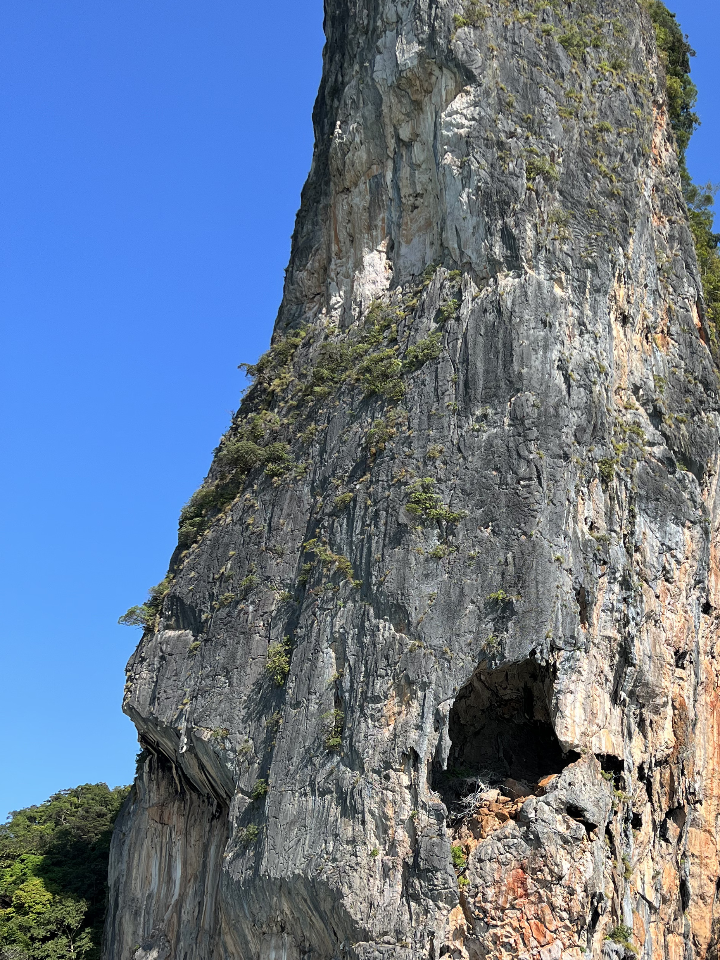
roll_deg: +0.2
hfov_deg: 33.3
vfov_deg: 44.5
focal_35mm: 42
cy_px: 588
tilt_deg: +24.5
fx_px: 1165
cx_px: 580
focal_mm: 5.7
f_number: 1.5
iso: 50
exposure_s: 1/3077
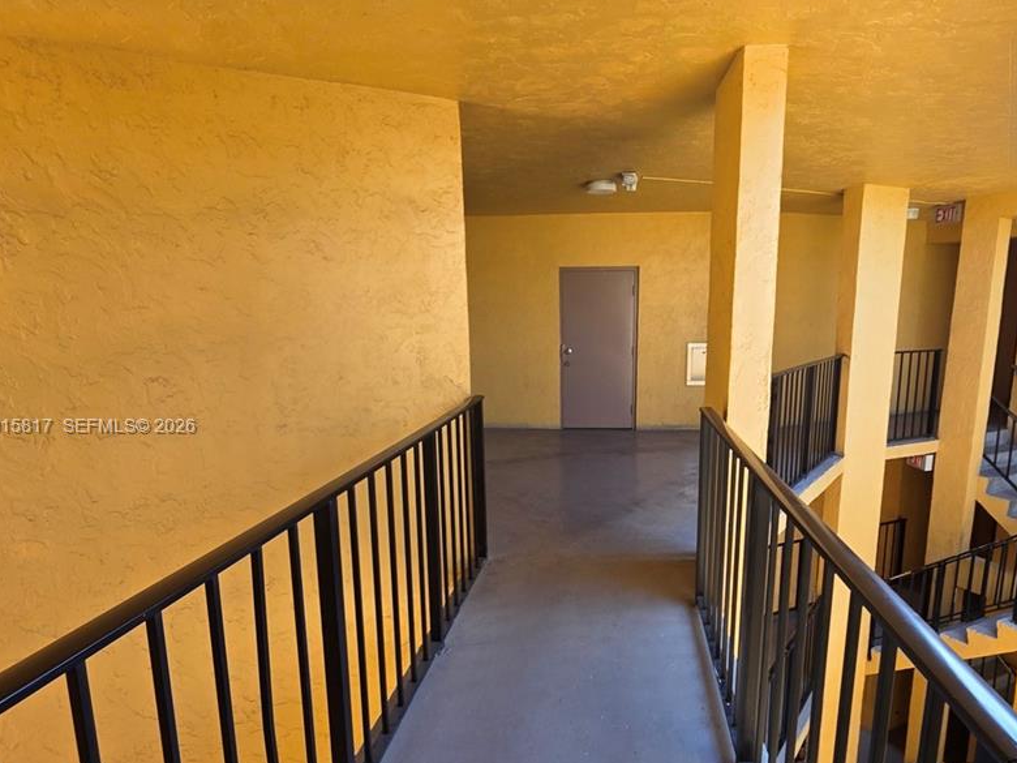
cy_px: 428
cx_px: 541
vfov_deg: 65.7
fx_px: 588
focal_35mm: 20
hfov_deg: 81.6
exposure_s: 1/120
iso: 25
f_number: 1.9
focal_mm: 2.2
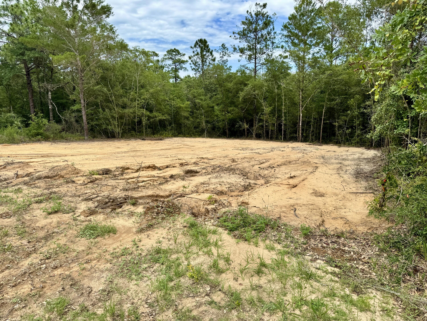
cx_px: 214
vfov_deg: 56.8
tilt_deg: -10.2
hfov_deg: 71.6
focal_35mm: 24
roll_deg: +0.9
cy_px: 160
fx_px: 296
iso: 80
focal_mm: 6.76
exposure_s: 1/3096
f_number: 1.78
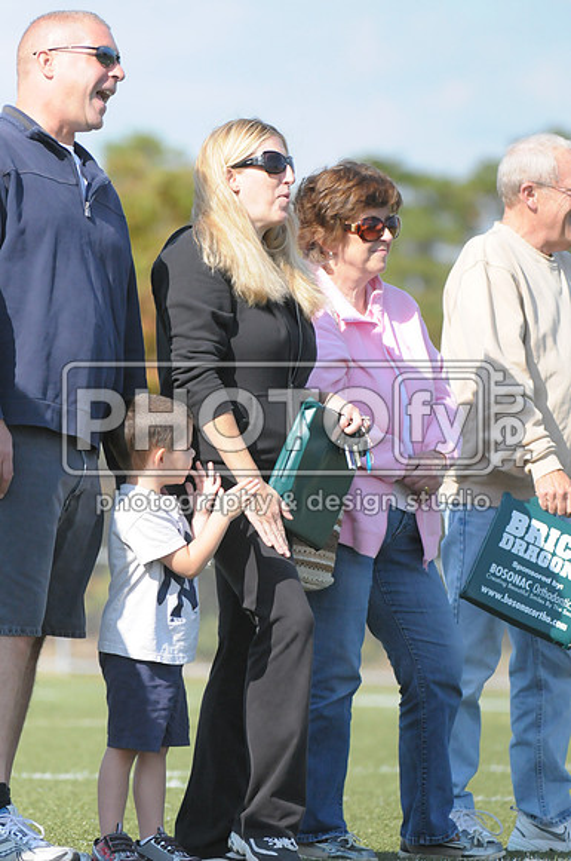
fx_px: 7158
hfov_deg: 4.6
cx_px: 286
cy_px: 430
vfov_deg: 6.9
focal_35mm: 300
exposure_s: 1/6400
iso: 1600
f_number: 4
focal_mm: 200
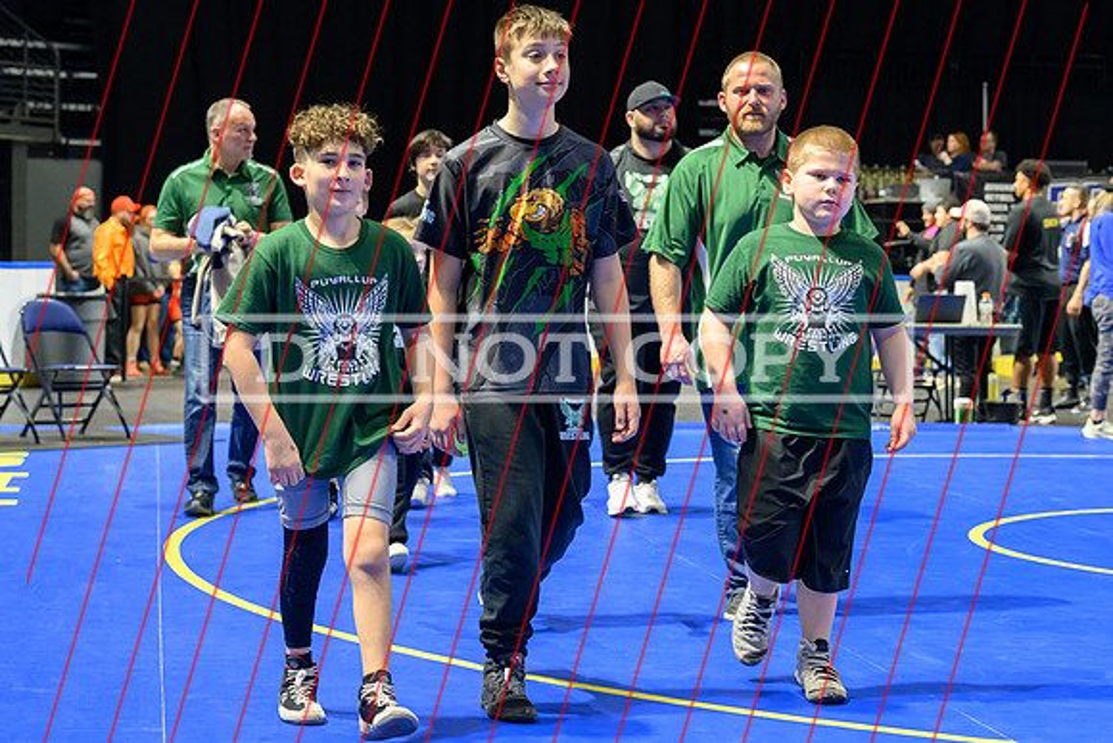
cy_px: 401
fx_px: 2364
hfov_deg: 26.5
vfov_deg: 17.8
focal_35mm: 76
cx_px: 531
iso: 7200
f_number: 5.6
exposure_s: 1/320
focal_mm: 70
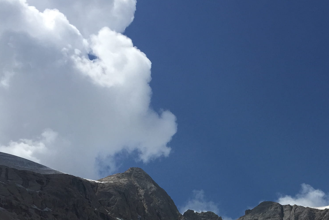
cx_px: 267
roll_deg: +1.5
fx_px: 603
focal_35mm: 66
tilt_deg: +26.7
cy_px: 232
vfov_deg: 19.8
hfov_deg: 29.8
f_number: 2.2
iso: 32
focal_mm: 4.15
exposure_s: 1/4405
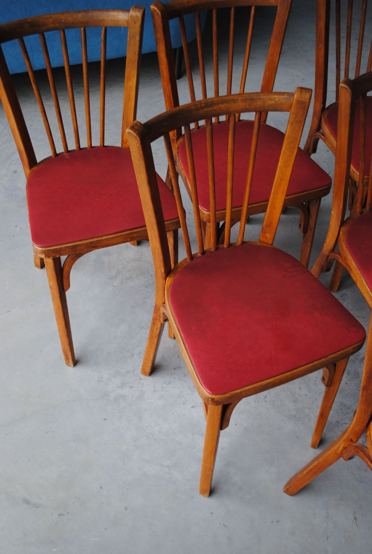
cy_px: 277
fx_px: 602
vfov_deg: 49.5
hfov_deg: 34.4
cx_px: 186
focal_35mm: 39
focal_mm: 26
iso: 220
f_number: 4.2
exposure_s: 1/30
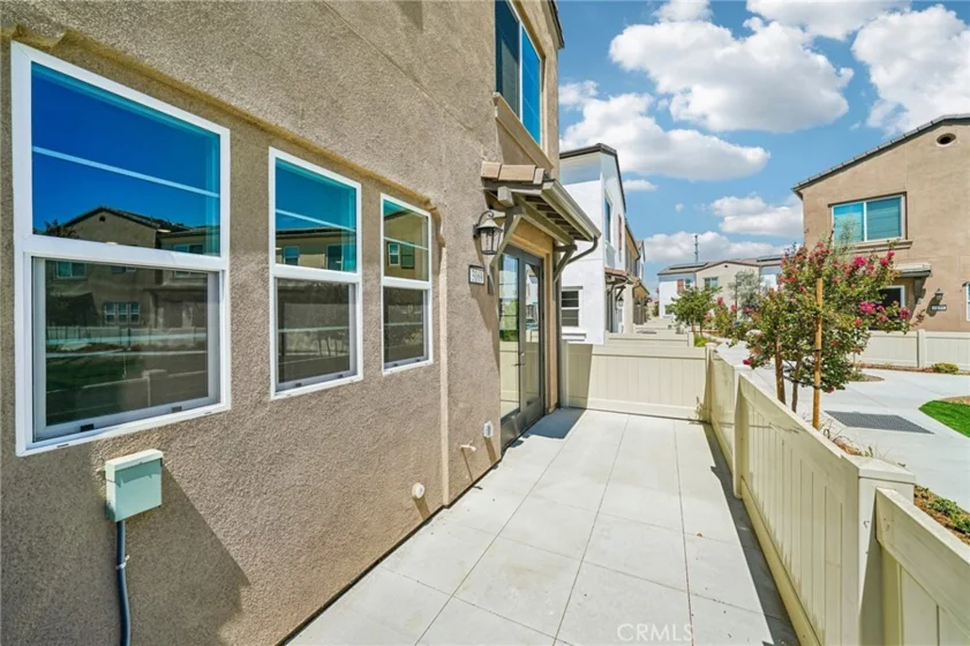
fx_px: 350
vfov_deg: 85.4
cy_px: 323
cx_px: 485
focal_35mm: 13
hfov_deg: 108.3
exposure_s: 1/320
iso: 100
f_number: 7.1
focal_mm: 13
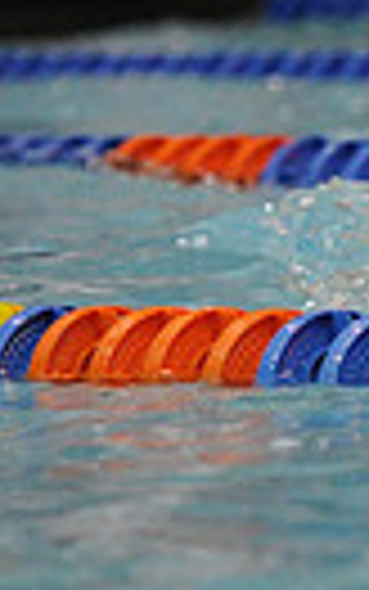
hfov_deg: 2.4
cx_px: 1116
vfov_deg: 3.8
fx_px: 8872
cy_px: 311
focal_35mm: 552
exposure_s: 1/640
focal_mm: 122
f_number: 2.8
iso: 8000
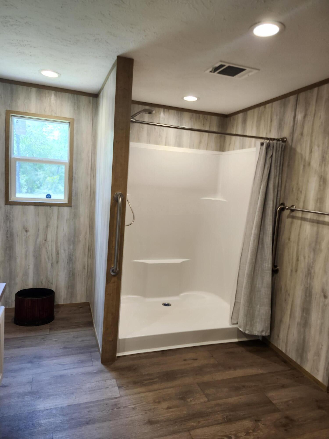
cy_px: 220
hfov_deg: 58.9
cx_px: 164
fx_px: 291
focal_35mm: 23
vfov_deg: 73.9
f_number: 1.8
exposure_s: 1/120
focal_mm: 5.54
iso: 160
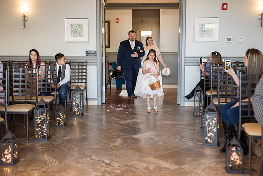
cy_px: 88
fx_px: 349
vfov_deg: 28.2
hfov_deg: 41.3
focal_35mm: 48
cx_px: 132
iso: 500
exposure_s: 1/200
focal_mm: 45
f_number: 2.8
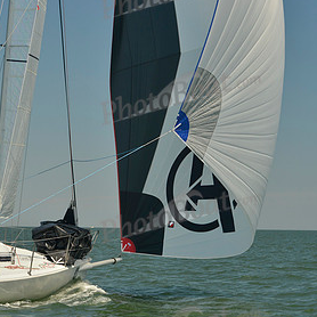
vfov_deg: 14.1
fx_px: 1285
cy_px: 170
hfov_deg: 14.0
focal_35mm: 124
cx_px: 42
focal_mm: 70
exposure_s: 1/640
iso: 200
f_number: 6.3
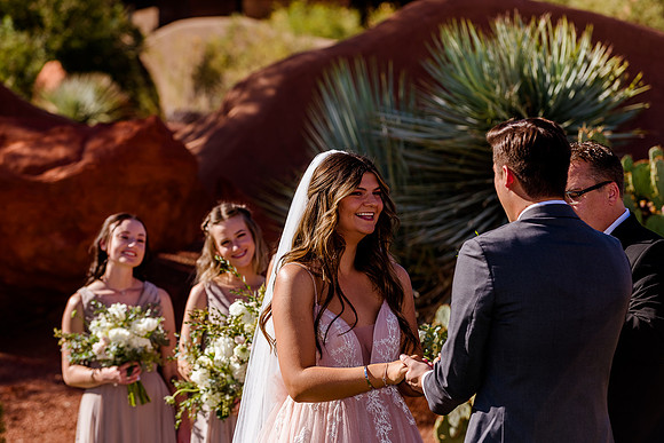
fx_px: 2859
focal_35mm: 155
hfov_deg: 13.2
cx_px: 332
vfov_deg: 8.9
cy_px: 222
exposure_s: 1/800
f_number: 5
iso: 200
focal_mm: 155
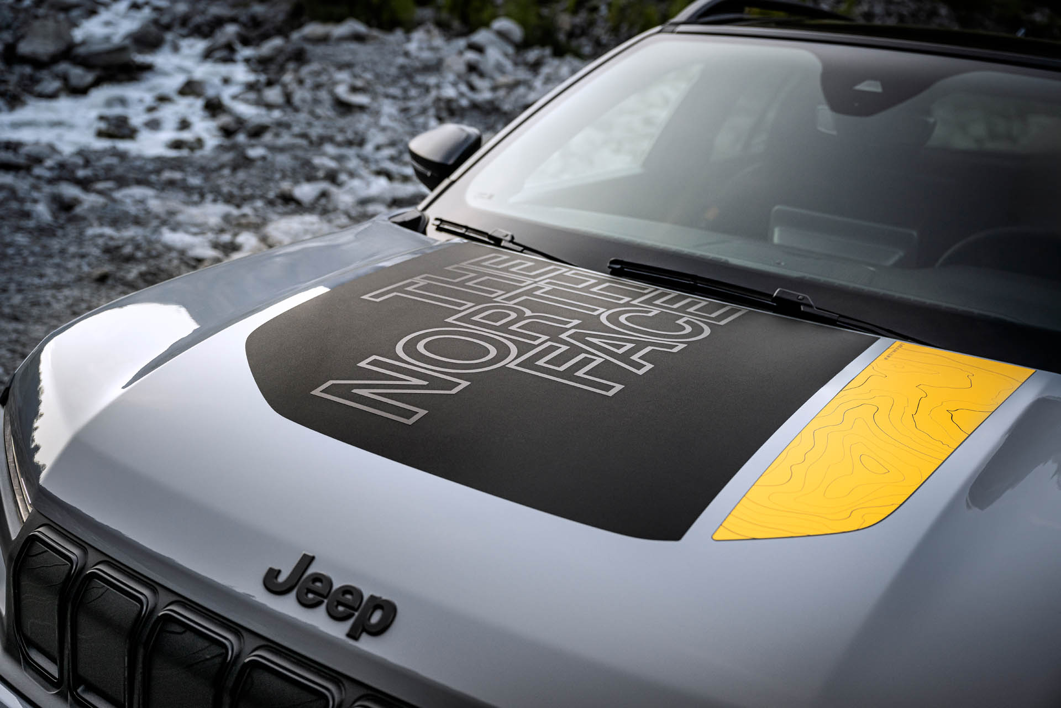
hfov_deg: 50.7
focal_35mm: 38
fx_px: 1120
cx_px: 530
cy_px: 354
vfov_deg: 35.1
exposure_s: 1/640
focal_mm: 38
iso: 320
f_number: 4
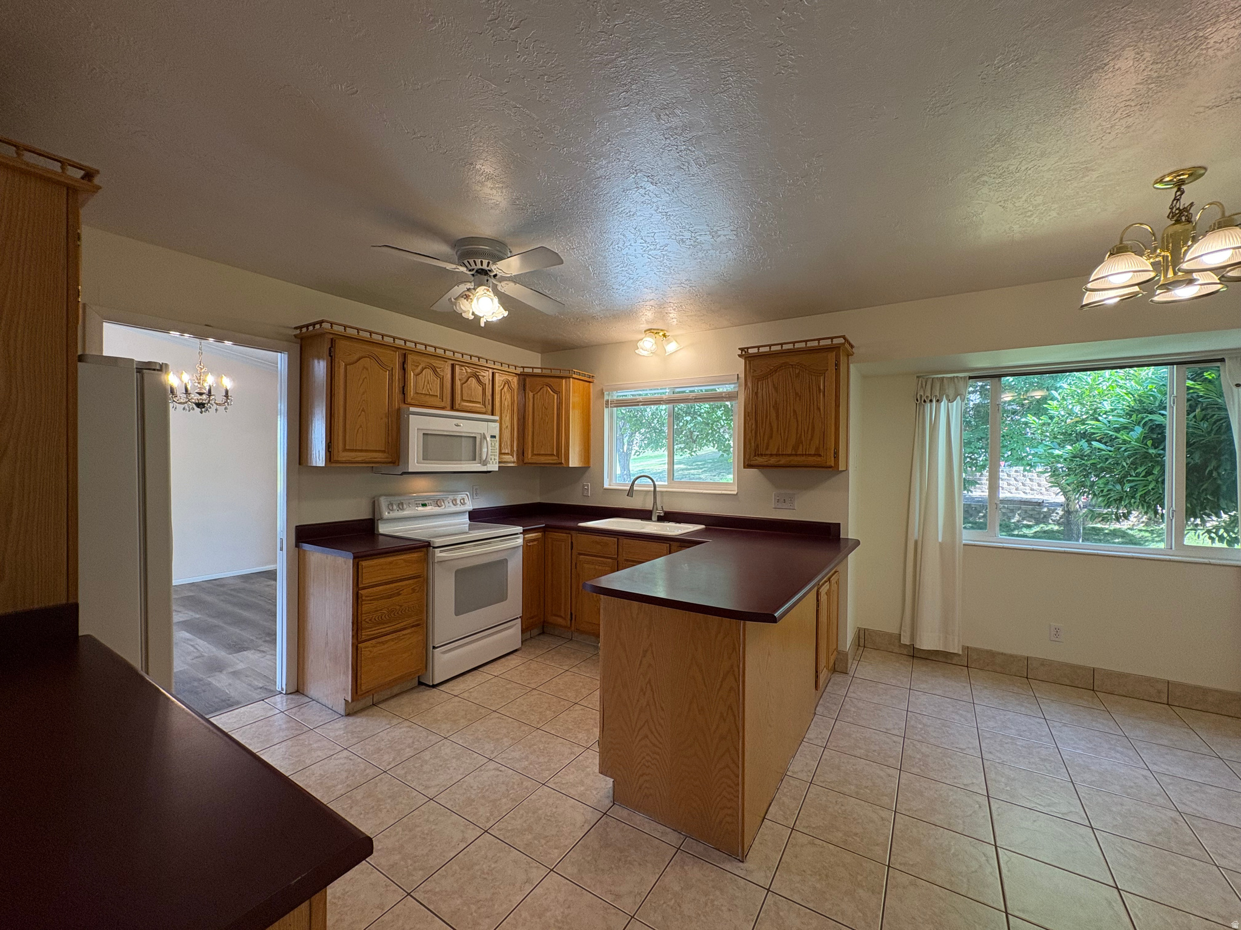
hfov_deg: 102.1
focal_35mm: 14
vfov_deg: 85.7
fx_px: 502
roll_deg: -0.2
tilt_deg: +0.0
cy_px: 465
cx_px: 620
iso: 160
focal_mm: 2.22
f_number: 2.2
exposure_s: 1/120
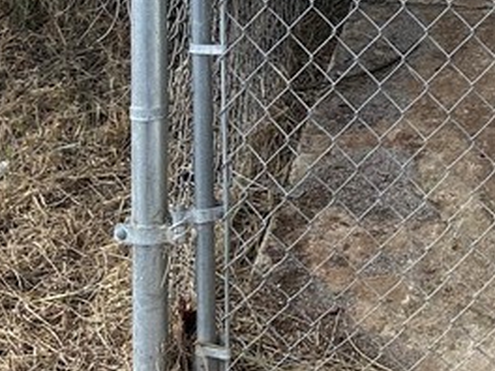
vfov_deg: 15.1
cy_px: -129
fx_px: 1330
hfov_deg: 20.1
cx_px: 546
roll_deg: -1.2
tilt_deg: -1.7
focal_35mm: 93
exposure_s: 1/1009
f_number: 1.78
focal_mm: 6.86
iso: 80
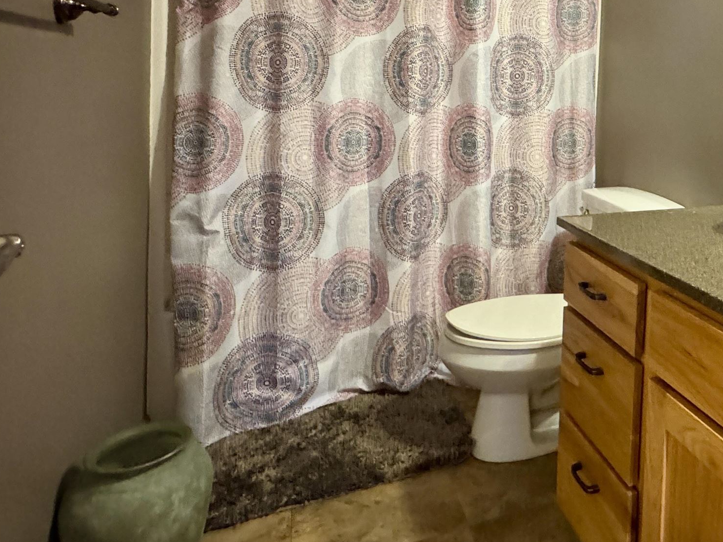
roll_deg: -2.3
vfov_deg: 46.1
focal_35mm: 29
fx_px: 606
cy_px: 120
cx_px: 609
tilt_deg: -2.6
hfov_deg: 55.8
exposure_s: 1/60
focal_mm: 2.22
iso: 1250
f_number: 2.2
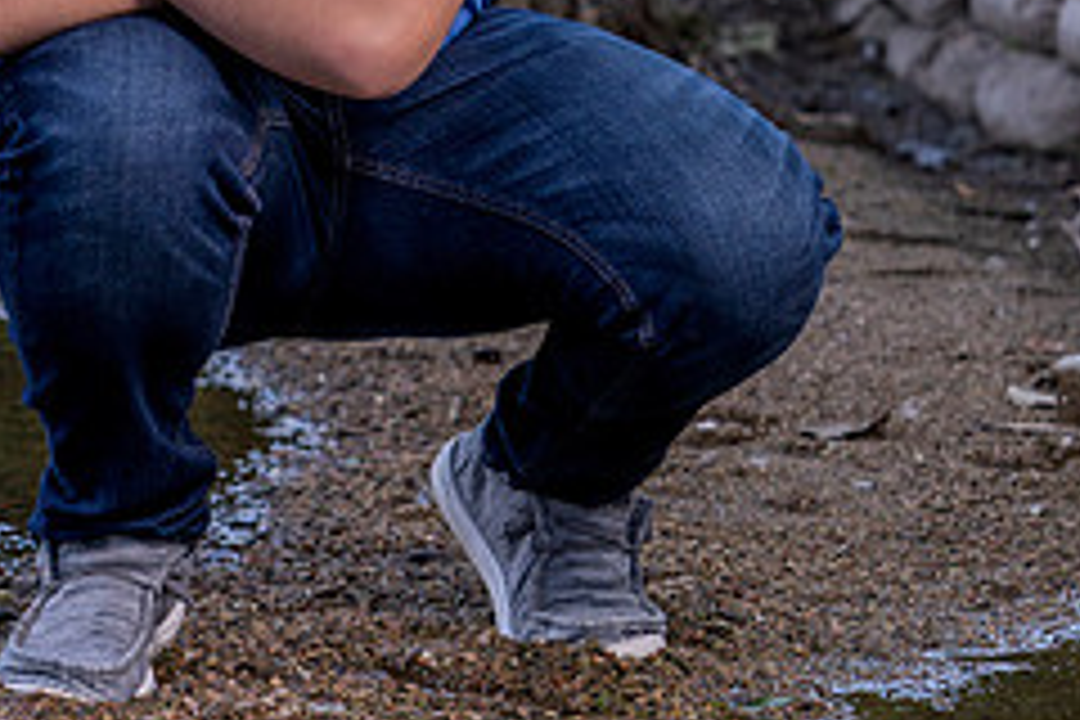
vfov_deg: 5.7
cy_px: -29
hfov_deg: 8.5
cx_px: 392
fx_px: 7259
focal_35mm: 242
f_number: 3.5
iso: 200
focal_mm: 100
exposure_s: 1/160
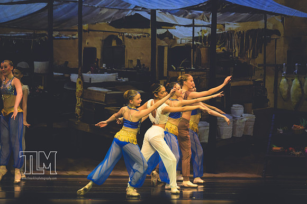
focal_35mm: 240
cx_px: 154
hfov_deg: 8.6
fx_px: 2045
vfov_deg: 5.7
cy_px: 102
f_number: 2.8
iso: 900
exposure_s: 1/500
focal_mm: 160
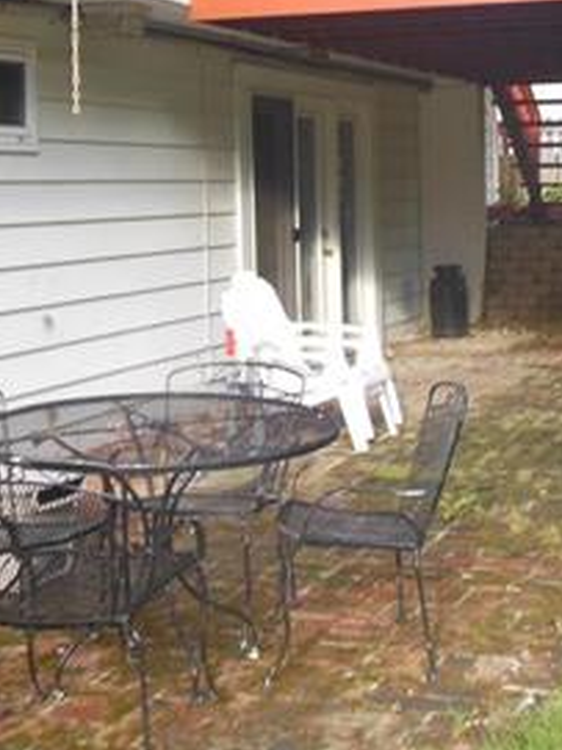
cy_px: 180
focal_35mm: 59
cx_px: 529
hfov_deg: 24.0
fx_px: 1278
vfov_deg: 32.1
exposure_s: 1/80
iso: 125
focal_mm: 4.5
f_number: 3.2
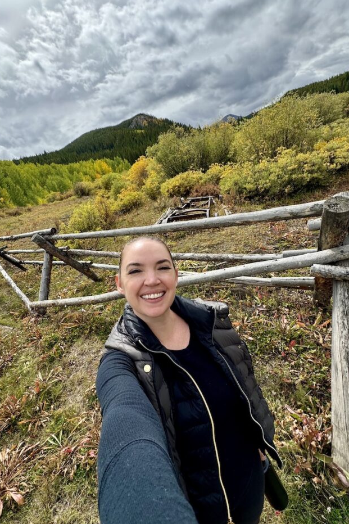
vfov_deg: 96.7
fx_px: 233
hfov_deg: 73.6
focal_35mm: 16
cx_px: 163
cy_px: 251
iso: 50
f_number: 2.2
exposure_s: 1/993
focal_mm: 2.22
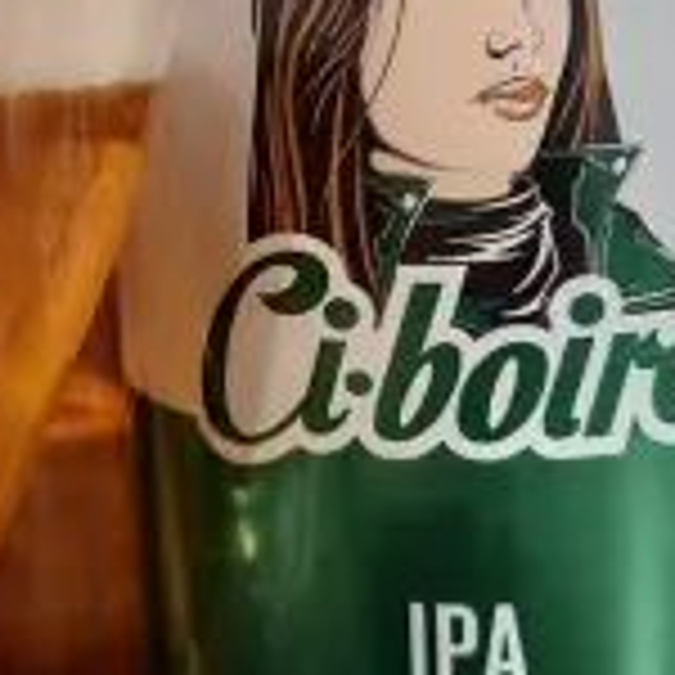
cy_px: 279
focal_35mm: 59
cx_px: 248
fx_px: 1302
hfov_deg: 28.9
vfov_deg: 29.0
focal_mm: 4.6
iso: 250
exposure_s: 1/30
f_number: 2
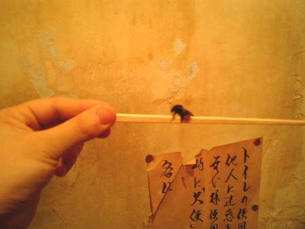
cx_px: 152
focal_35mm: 36
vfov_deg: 39.7
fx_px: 317
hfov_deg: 51.3
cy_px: 114
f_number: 3.2
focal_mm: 7.5
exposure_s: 1/13
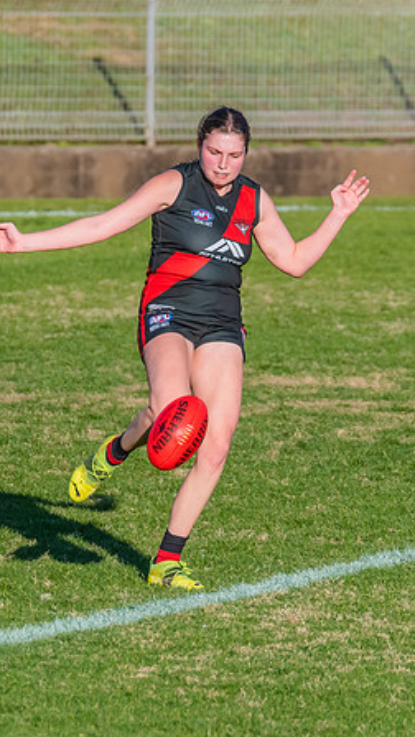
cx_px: 222
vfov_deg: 2.3
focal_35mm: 933
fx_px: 18252
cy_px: 404
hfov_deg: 1.3
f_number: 8
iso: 800
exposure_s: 1/1250
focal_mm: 420
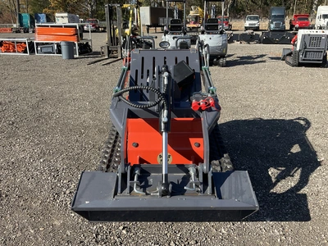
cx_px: 164
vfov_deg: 48.2
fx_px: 275
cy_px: 123
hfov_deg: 61.7
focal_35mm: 29
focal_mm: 3
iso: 25
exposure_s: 1/842
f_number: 1.8
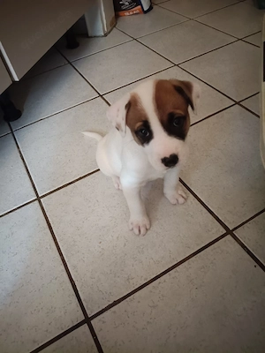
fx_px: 265
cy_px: 176
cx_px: 132
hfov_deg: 53.1
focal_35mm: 26
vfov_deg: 67.3
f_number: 1.8
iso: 6071
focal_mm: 4.81
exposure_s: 1/25
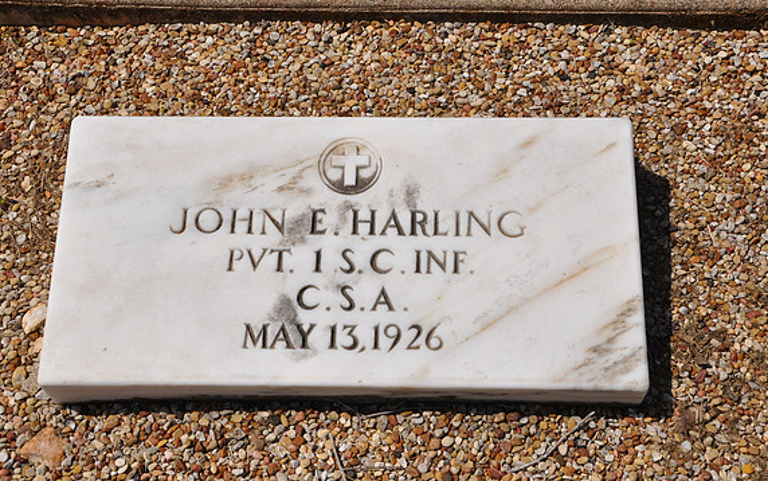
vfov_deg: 20.0
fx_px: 1361
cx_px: 384
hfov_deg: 31.5
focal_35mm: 65
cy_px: 226
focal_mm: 42
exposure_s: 1/500
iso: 200
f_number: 11
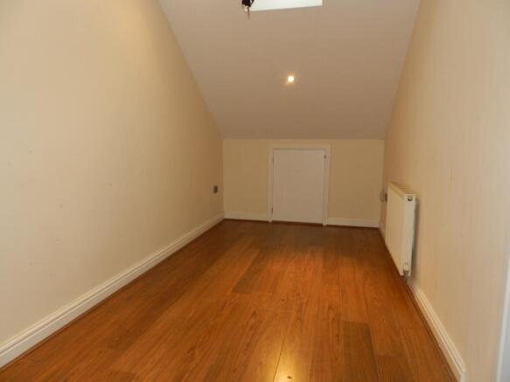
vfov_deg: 58.9
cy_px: 191
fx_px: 339
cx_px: 255
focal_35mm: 23
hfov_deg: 73.9
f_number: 3.4
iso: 200
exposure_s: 1/30
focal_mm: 4
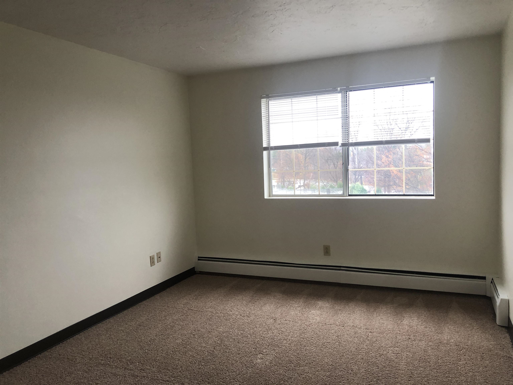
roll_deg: +2.4
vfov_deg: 49.7
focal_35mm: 28
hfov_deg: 63.4
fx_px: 415
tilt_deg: -3.9
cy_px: 192
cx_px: 256
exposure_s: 1/20
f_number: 1.8
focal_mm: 4
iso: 40
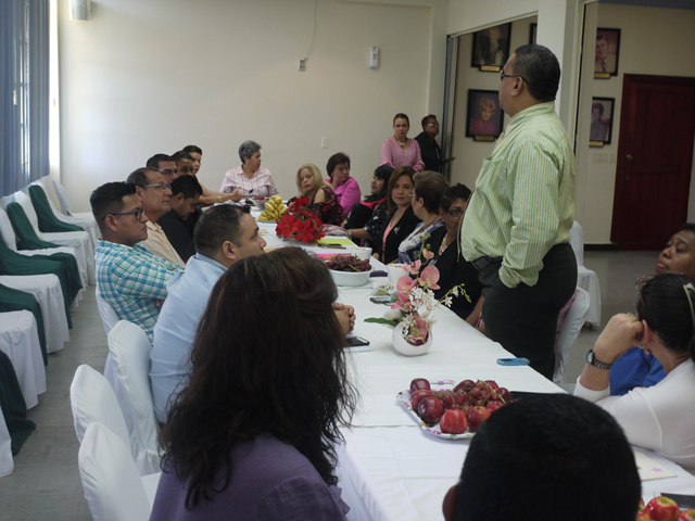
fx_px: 883
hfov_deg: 42.9
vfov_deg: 32.9
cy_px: 260
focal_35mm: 44
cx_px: 348
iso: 400
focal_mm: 22
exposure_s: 1/30
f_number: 4.6
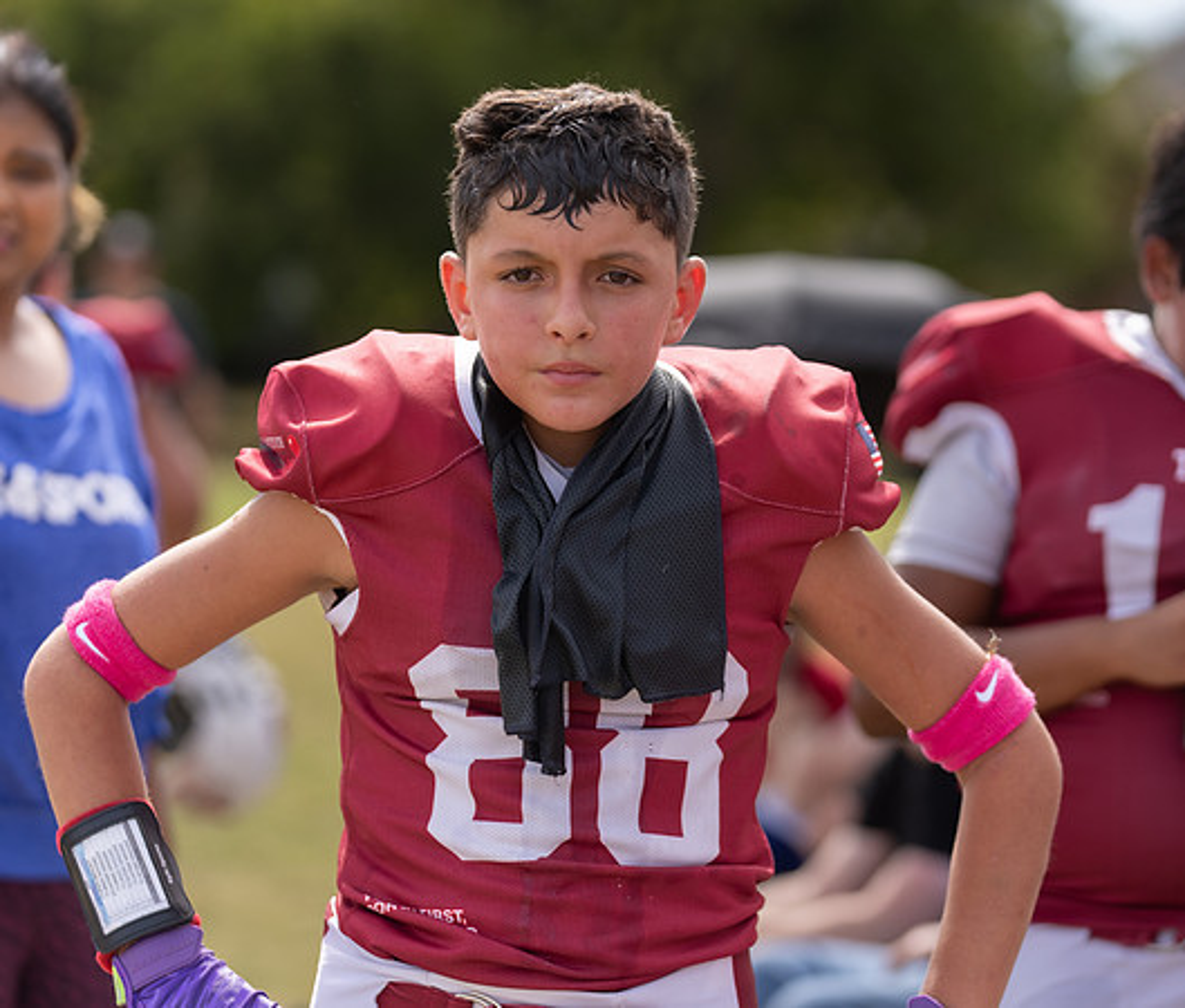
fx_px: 5570
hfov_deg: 12.1
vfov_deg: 10.3
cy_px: 500
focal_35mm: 155
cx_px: 590
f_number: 3.2
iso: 100
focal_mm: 126
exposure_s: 1/1000
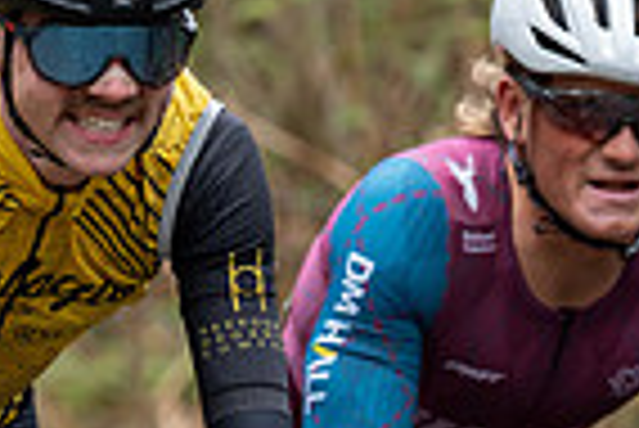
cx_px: 176
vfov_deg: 2.1
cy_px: 196
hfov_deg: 3.2
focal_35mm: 652
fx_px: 11585
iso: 1250
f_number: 3.5
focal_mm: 160
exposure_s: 1/1000
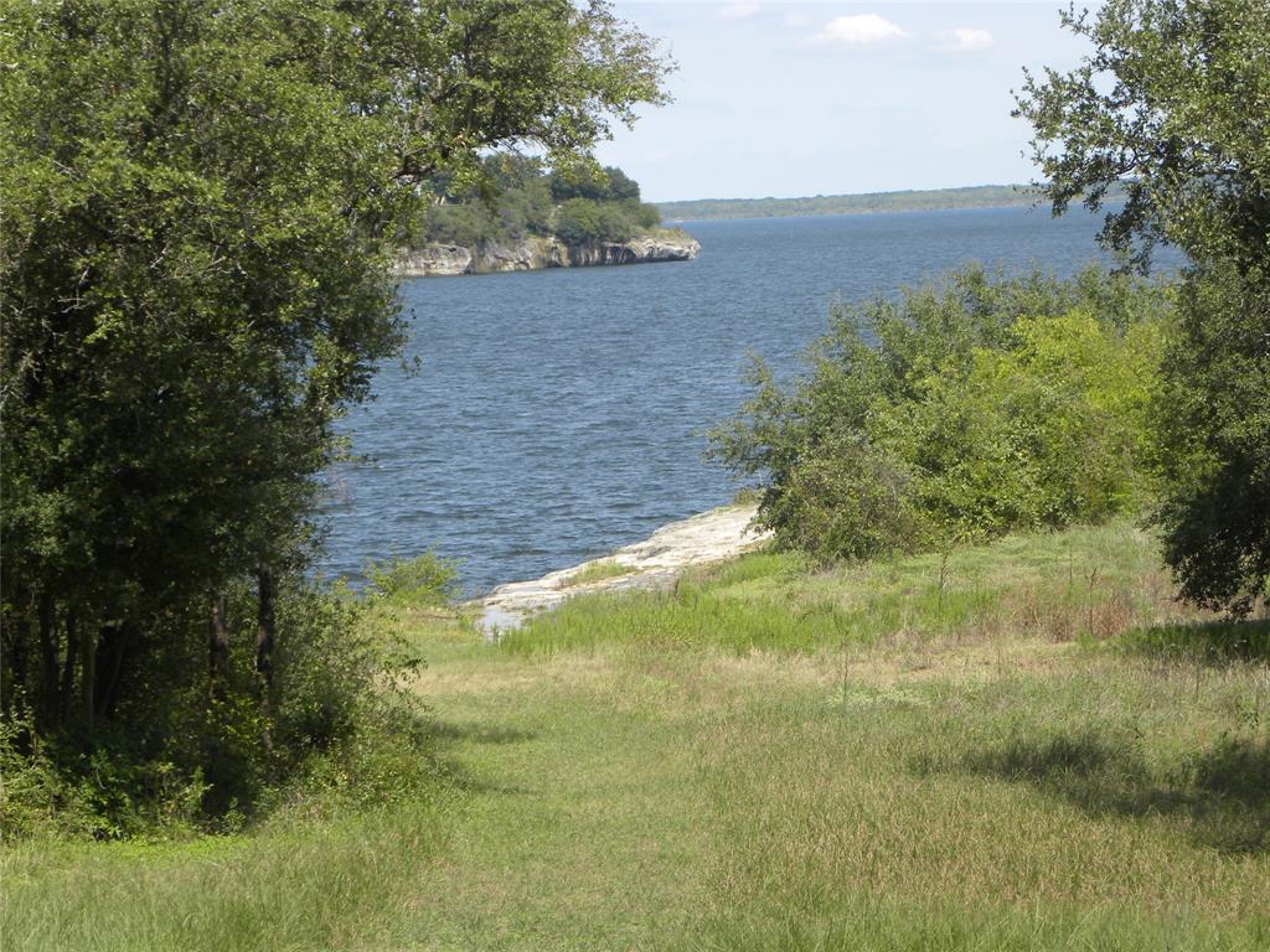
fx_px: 5283
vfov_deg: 10.3
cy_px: 476
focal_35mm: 144
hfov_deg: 13.7
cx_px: 635
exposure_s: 1/244
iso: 64
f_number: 5.6
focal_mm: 25.7
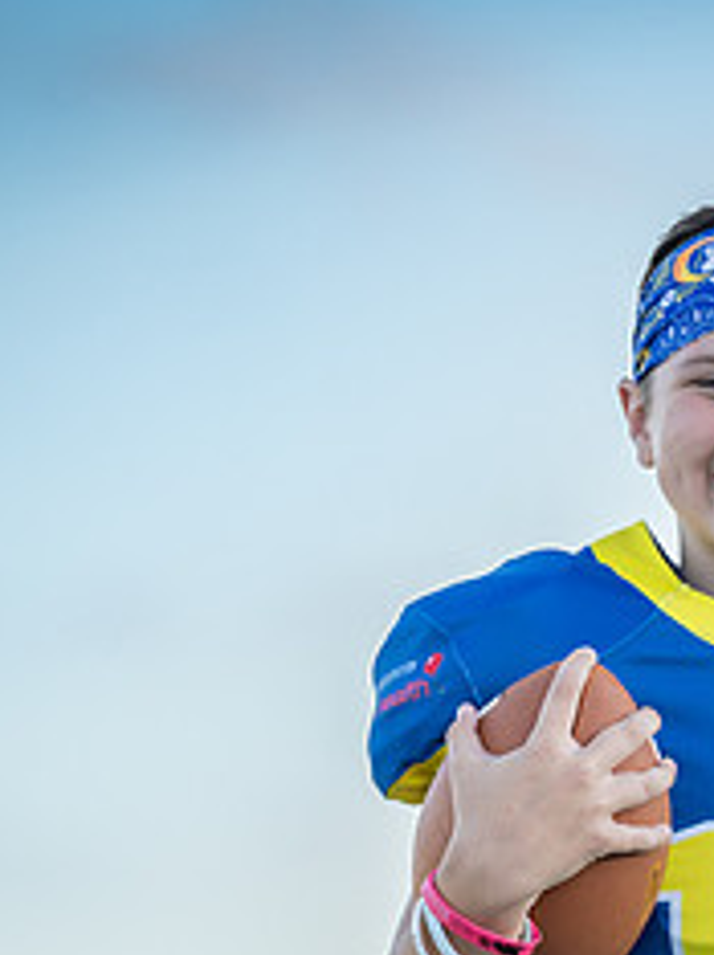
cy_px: 780
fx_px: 11048
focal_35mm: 401
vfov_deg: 4.9
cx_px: 724
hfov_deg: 3.7
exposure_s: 1/400
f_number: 2.8
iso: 100
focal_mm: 160
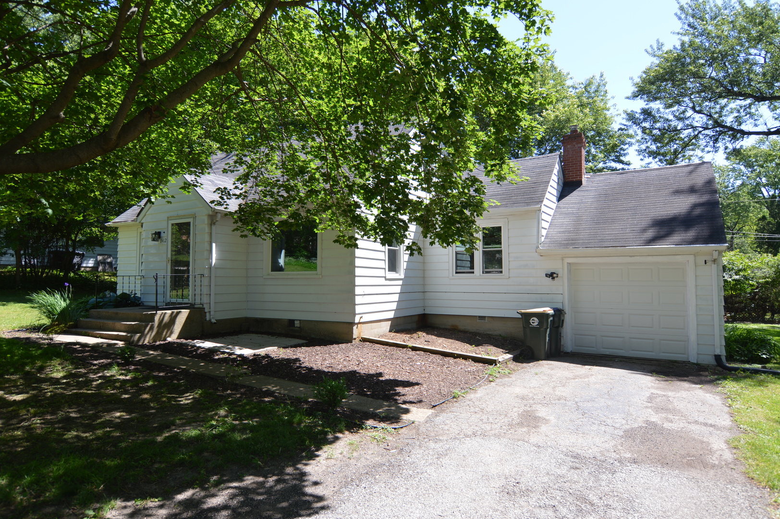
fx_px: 455
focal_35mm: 21
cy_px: 260
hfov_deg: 81.2
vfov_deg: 59.4
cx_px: 390
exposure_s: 1/160
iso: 100
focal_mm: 14
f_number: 6.3
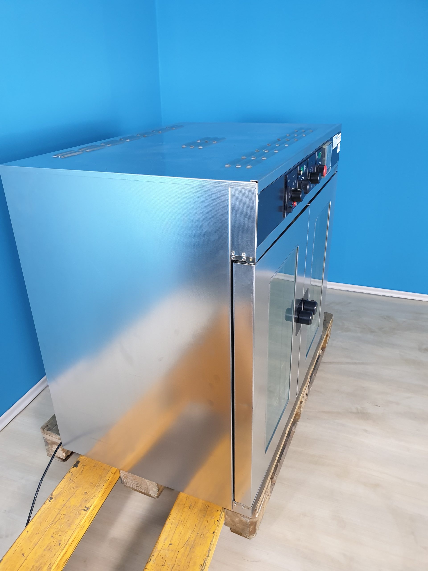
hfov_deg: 53.1
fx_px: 429
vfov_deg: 67.3
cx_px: 214
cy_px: 286
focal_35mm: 26
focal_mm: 4.3
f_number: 2.4
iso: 250
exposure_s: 1/50
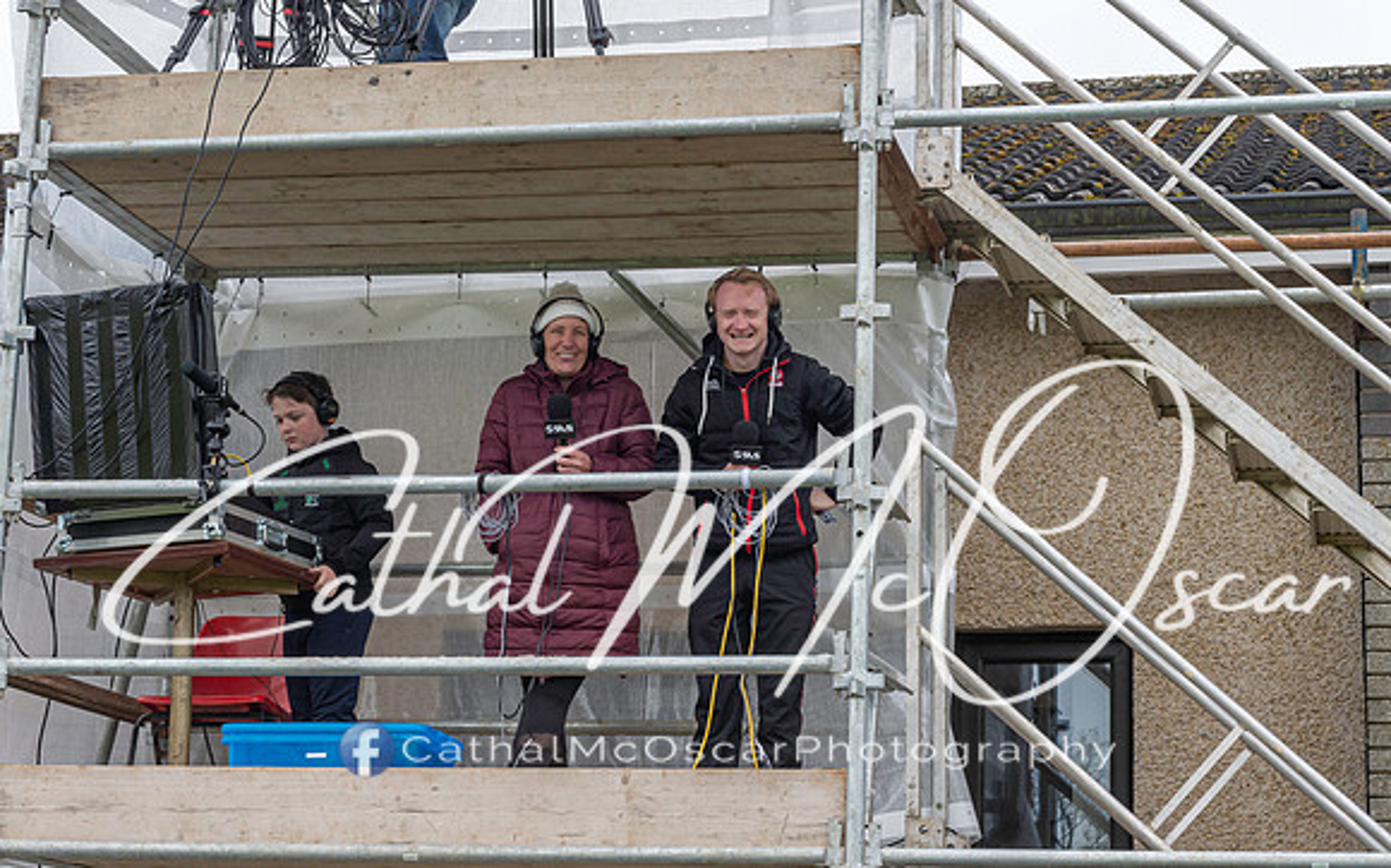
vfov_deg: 16.6
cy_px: 421
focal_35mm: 79
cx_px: 720
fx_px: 2982
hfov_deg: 26.3
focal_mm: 70
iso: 1400
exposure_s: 1/100
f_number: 8
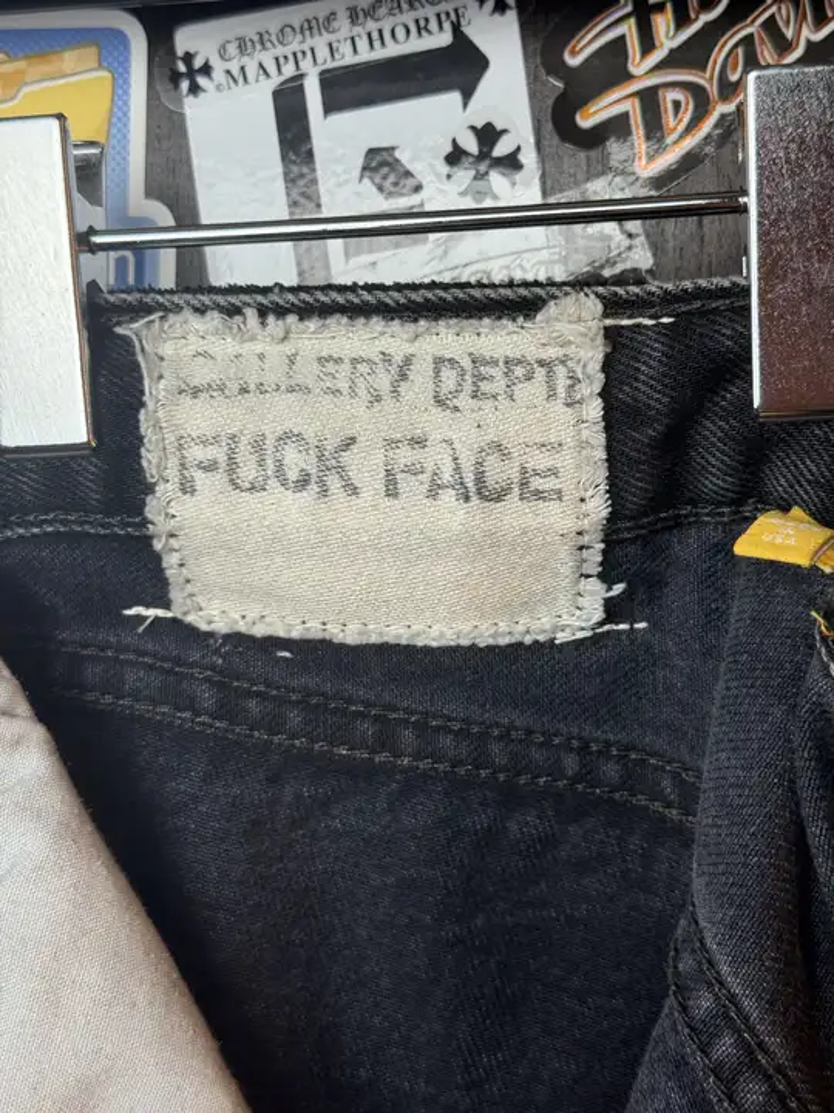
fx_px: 1542
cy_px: 556
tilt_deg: +0.1
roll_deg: -0.9
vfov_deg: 39.7
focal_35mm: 48
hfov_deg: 30.3
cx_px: 417
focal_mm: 6.76
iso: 80
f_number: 1.78
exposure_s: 1/100
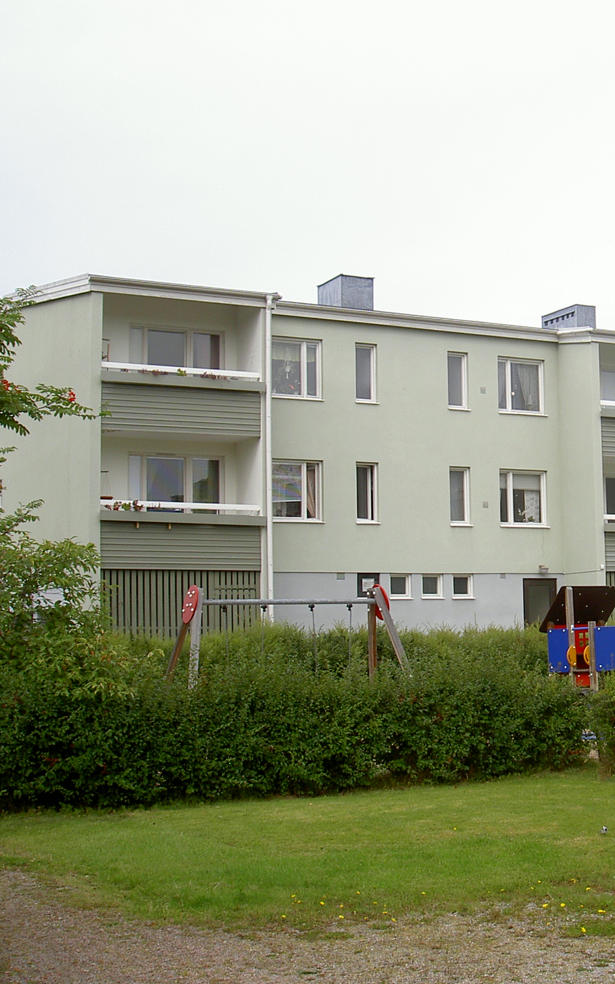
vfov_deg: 36.3
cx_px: 554
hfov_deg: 22.6
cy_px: 490
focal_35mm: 56
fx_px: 1502
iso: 100
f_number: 4.7
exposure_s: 1/200
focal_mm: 8
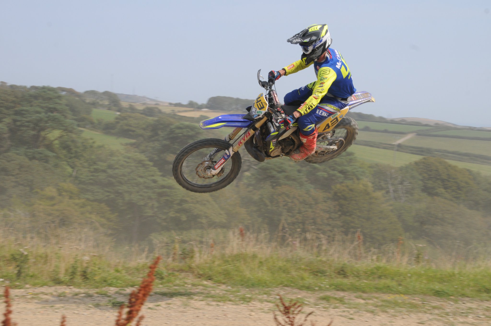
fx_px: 1226
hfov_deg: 22.6
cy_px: 163
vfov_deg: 15.1
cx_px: 246
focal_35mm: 90
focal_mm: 60
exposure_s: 1/500
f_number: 10
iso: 400
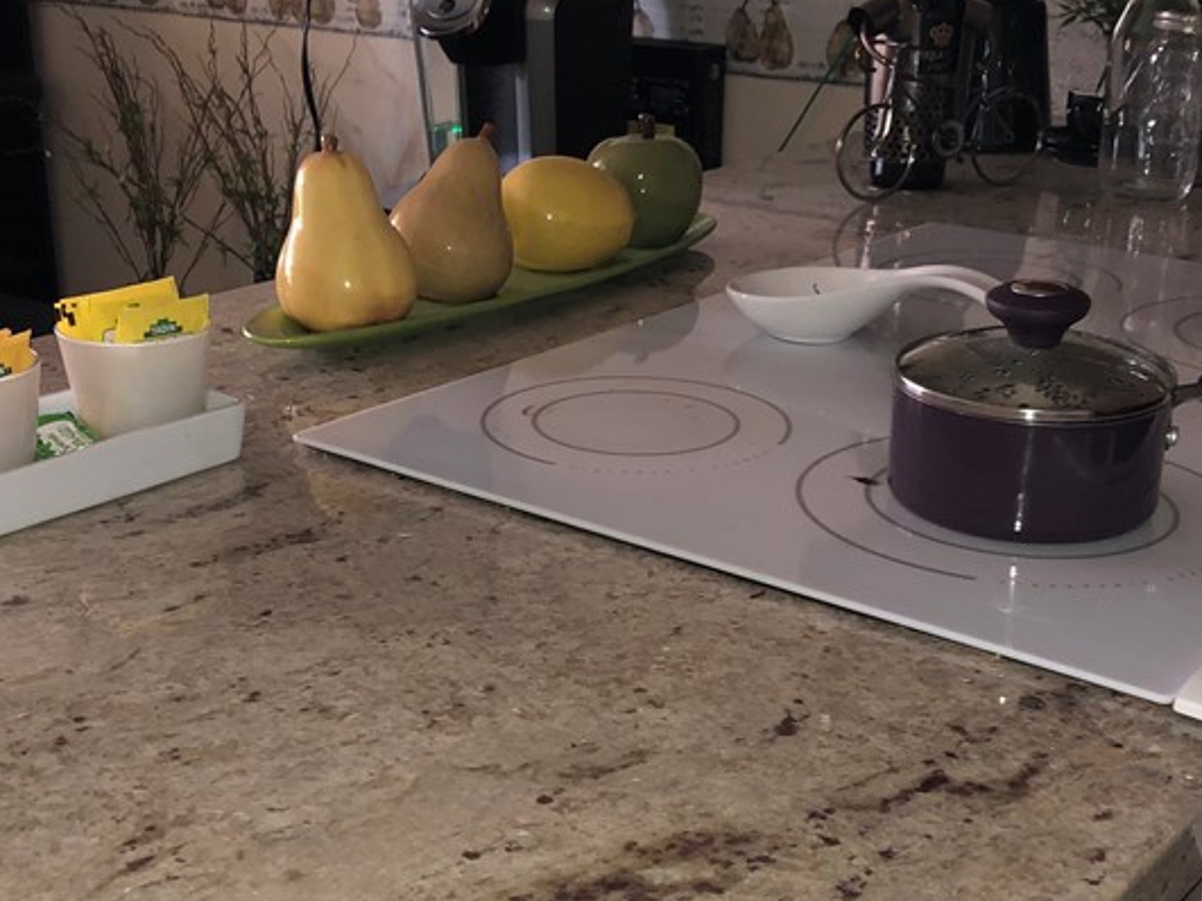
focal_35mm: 54
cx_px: 579
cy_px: 530
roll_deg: +0.0
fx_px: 1875
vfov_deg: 27.0
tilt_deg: -20.6
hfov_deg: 35.5
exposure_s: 1/5
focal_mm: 4
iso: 100
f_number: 1.8
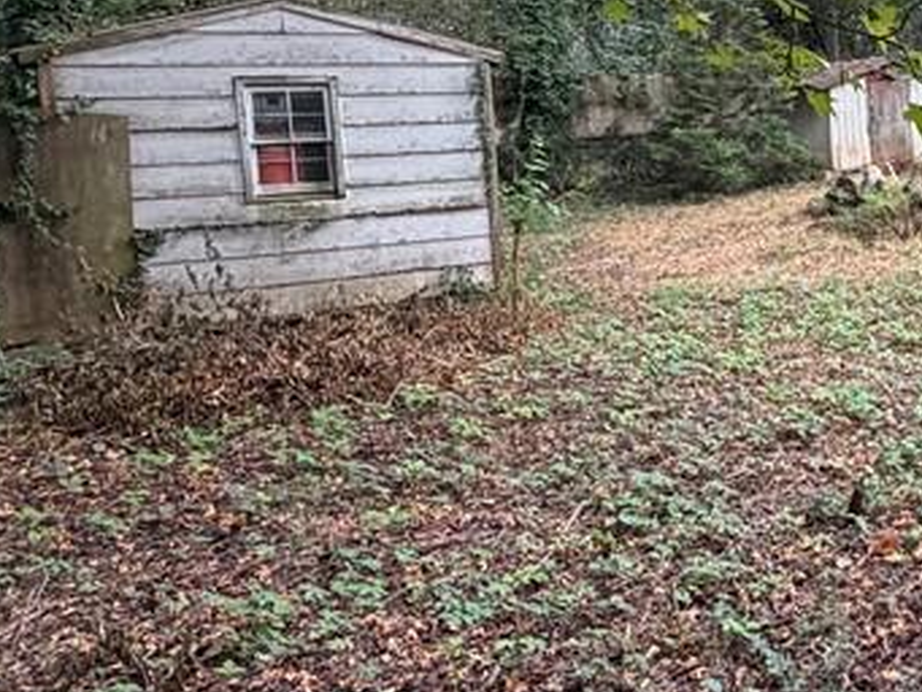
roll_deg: +0.3
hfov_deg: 36.2
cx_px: 1068
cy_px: 203
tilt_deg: -6.6
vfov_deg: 33.9
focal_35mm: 42
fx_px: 1119
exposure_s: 1/121
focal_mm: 2.22
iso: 250
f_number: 2.2
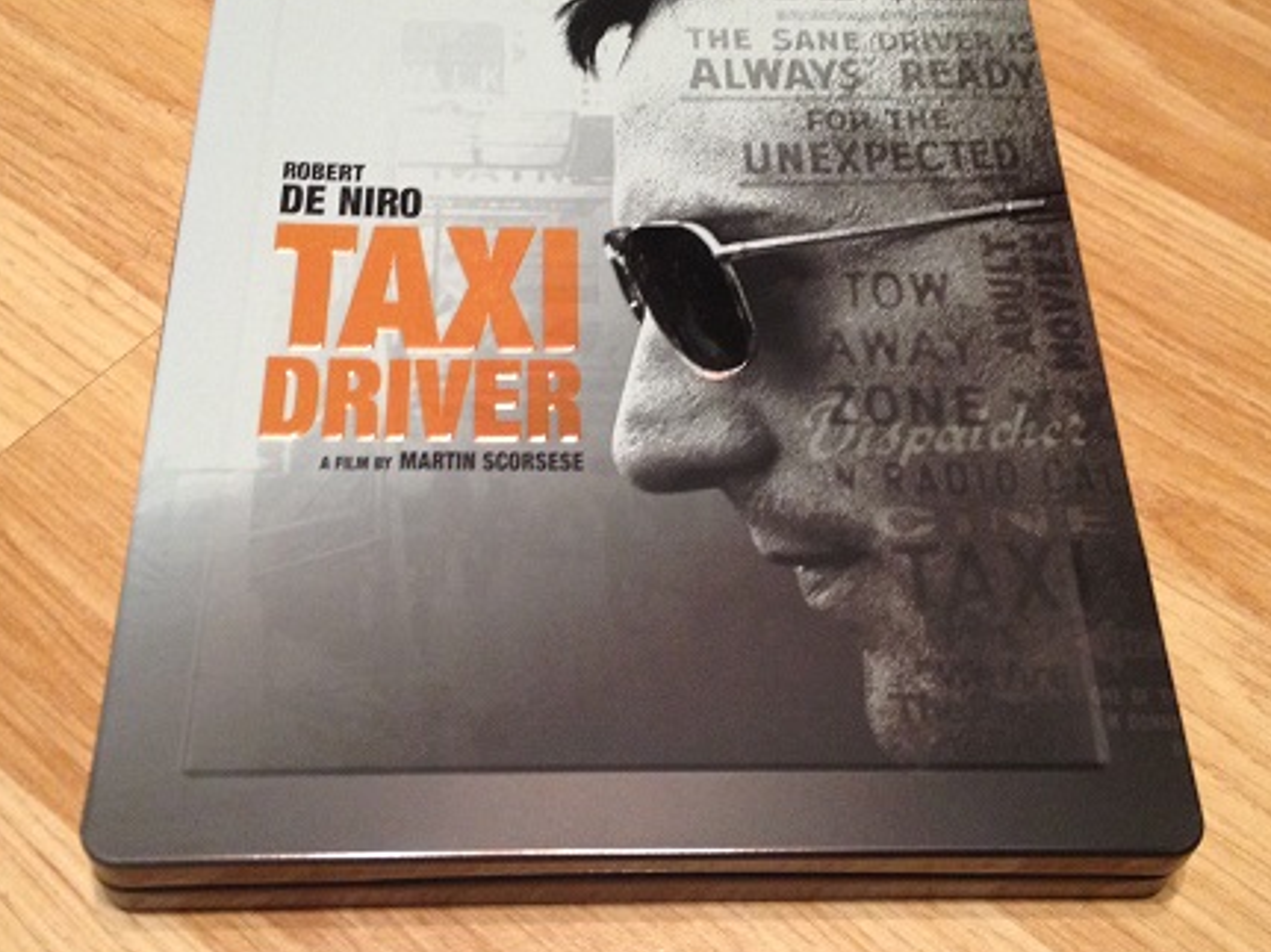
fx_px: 1909
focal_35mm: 52
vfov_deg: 28.0
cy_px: 430
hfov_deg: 36.8
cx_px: 664
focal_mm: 4.28
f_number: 2.4
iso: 200
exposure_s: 1/20
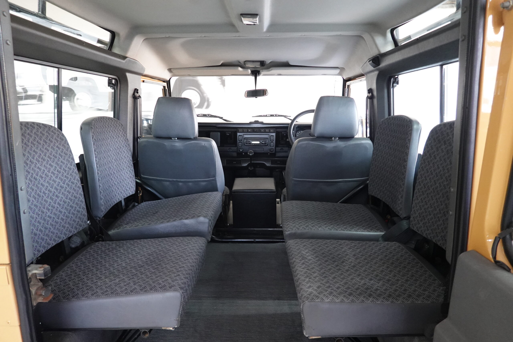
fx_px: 342
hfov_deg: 73.7
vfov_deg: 53.1
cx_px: 256
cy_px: 171
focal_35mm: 24
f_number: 2.8
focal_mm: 9
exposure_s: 1/30
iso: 1600
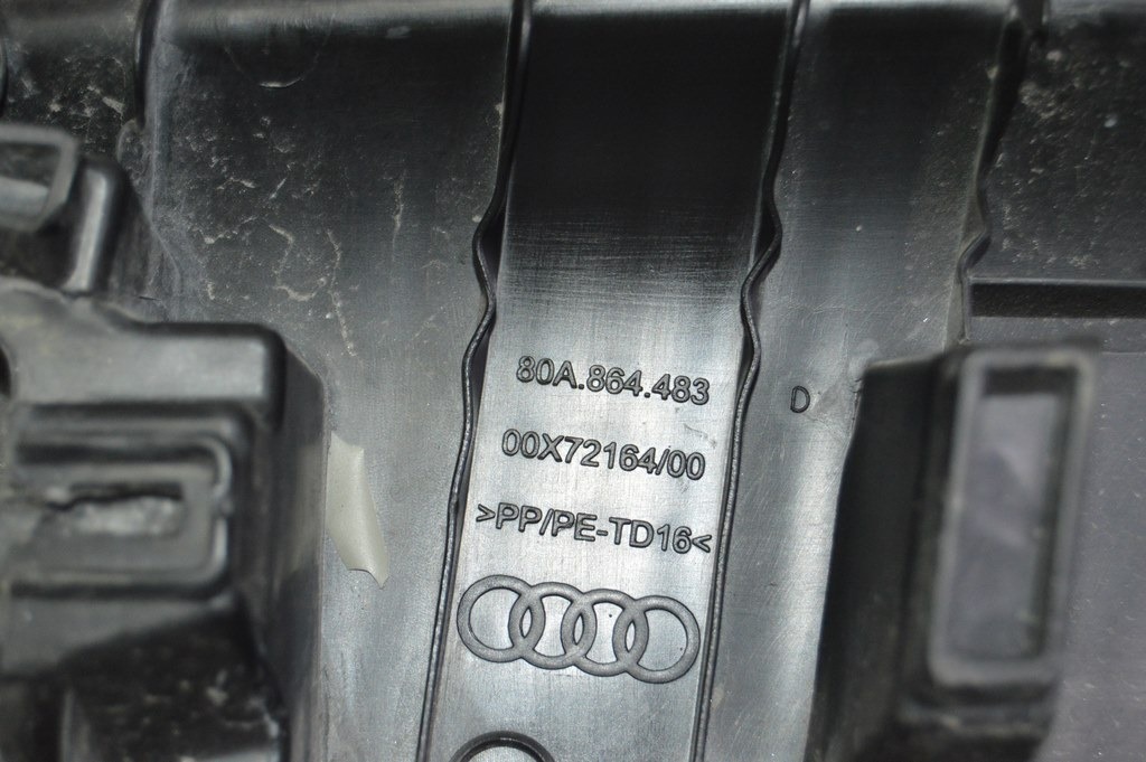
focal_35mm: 82
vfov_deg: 16.5
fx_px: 2624
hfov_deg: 24.6
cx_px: 573
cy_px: 381
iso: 1600
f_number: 5.6
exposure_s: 1/60
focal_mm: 55
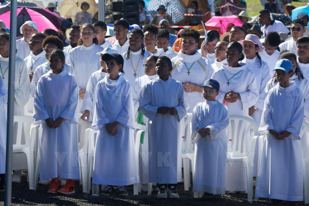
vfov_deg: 6.8
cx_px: 154
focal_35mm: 202
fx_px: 1733
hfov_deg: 10.2
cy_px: 103
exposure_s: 1/1000
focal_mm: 135
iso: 250
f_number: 6.3
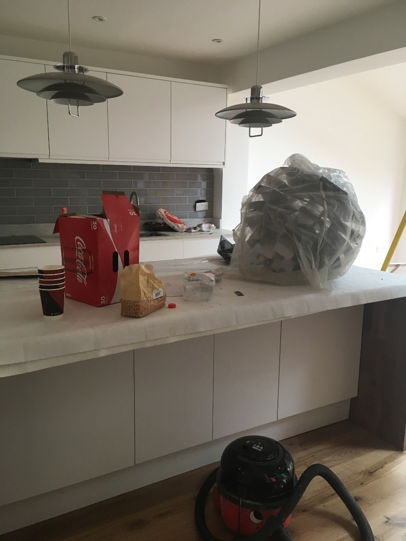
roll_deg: -1.6
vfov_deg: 61.7
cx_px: 203
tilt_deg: -14.2
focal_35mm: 29
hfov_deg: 48.2
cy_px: 270
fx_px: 454
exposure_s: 1/33
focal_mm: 4.15
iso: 40
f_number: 2.2
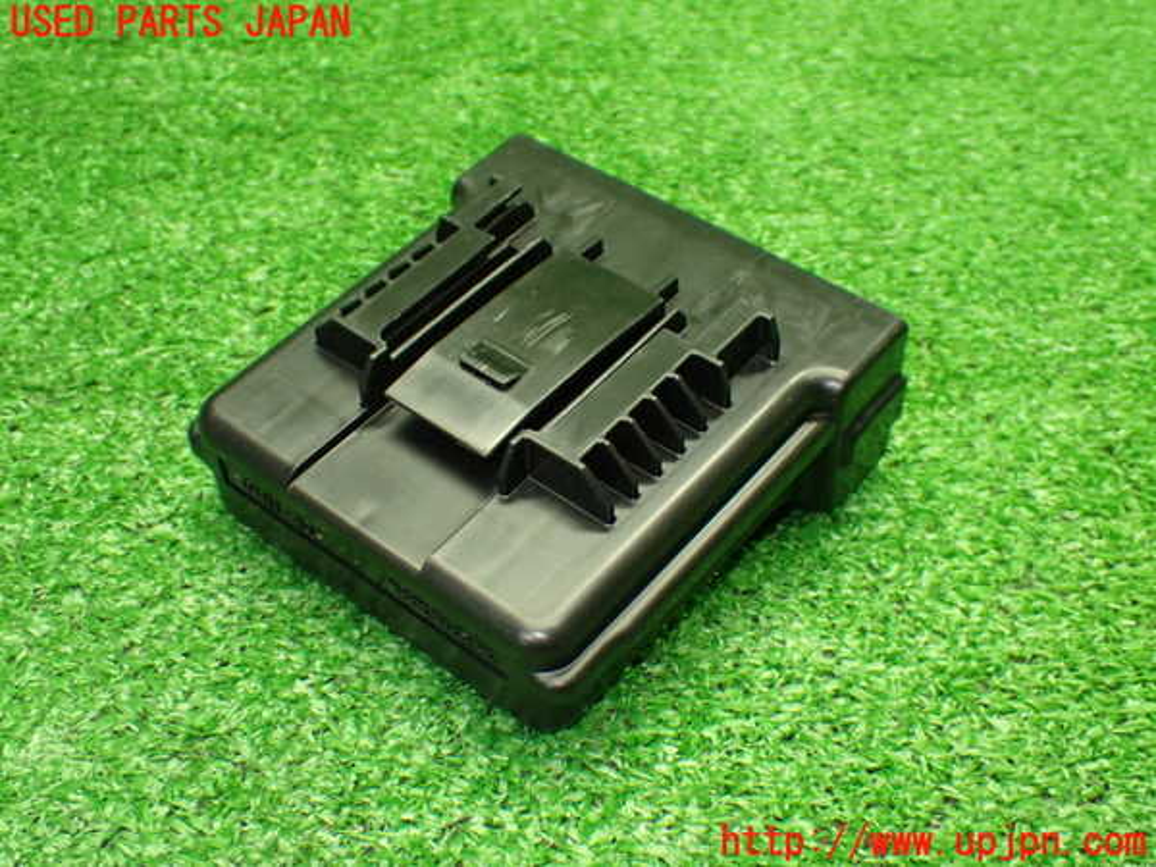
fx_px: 1469
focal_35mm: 44
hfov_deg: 42.9
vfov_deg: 32.9
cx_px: 578
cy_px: 434
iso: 800
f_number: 2.9
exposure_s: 1/60
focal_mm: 7.84
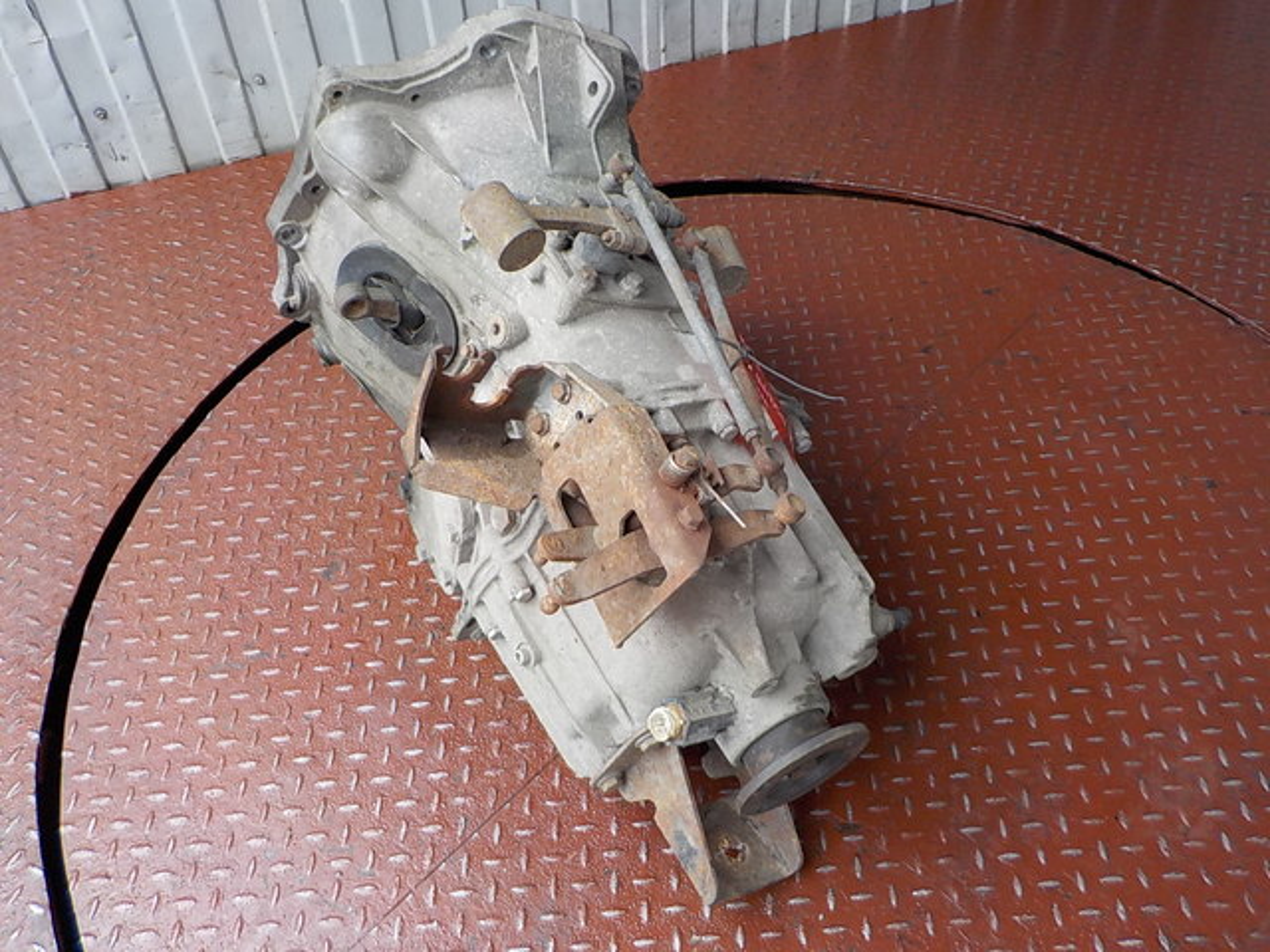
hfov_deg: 60.0
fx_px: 1101
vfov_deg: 46.8
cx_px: 635
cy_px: 476
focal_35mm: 30
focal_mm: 4.1
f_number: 3.3
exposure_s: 1/50
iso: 125
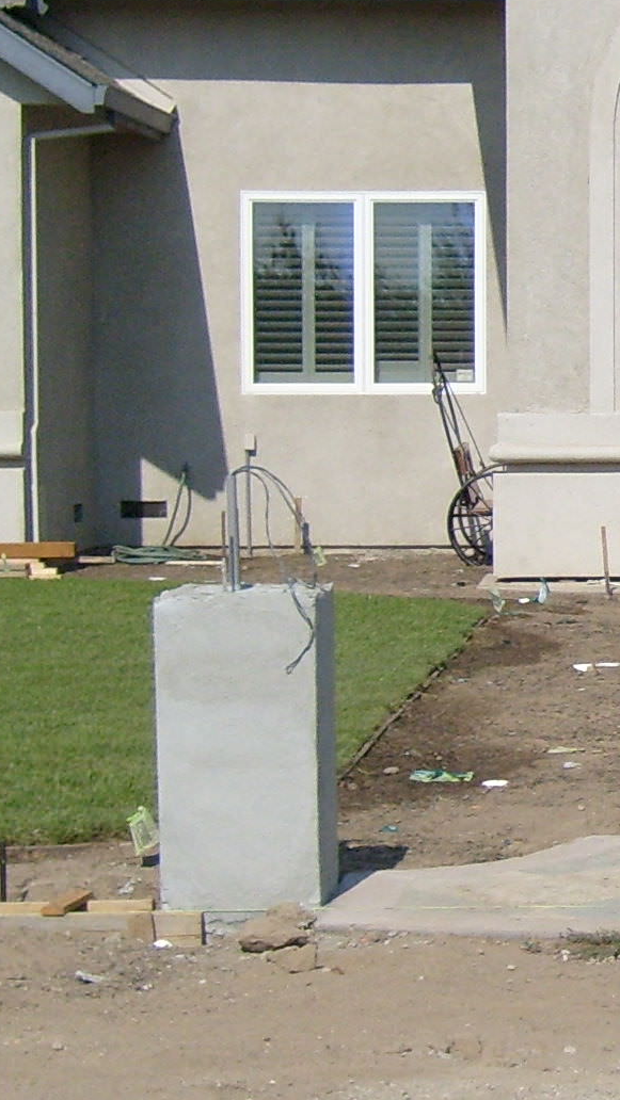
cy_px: 496
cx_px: 1082
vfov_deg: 20.5
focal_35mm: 104
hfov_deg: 11.0
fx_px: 3038
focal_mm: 5.8
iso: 80
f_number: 7.1
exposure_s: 1/500
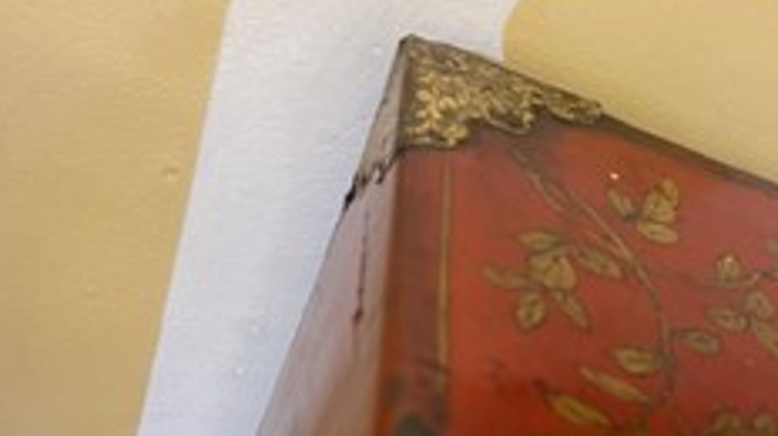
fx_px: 969
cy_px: 476
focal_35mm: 47
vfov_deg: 23.8
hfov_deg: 43.8
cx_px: 402
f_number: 1.6
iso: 640
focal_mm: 5.1
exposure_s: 1/33
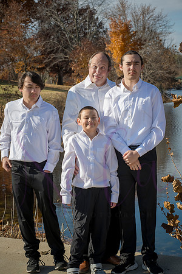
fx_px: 607
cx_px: 91
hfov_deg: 17.1
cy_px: 137
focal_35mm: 80
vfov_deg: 25.4
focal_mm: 80
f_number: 9
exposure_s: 1/800
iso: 400
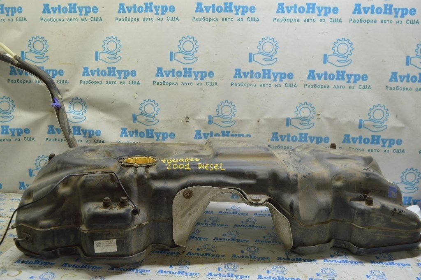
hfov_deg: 57.3
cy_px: 140
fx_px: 386
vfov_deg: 39.9
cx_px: 210
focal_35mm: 33
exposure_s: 1/20
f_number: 5.6
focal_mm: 22
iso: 400
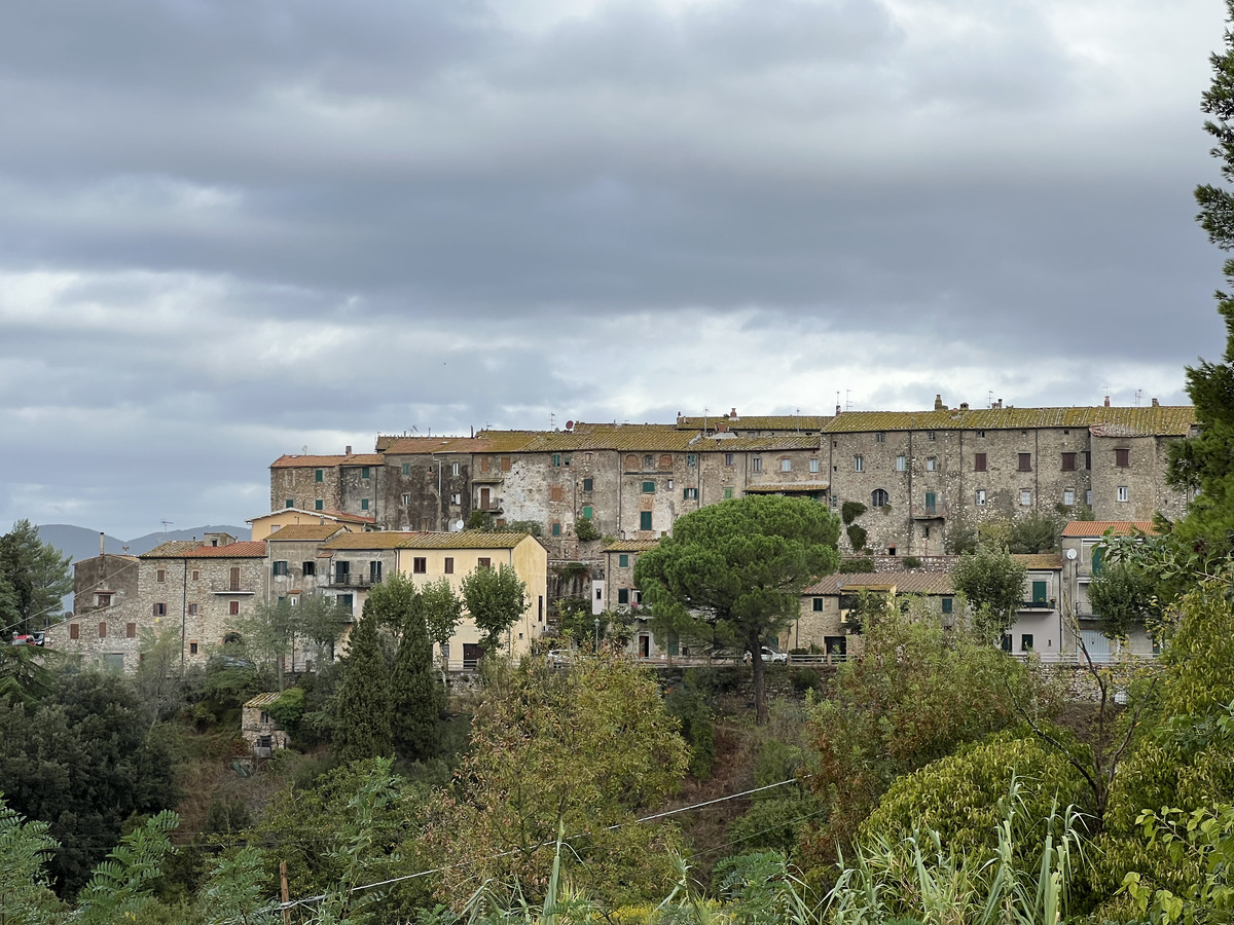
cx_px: 617
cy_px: 462
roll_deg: -0.6
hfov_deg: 25.3
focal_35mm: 77
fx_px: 2745
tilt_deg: +4.9
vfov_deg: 19.1
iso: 32
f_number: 2.8
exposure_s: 1/774
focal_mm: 9
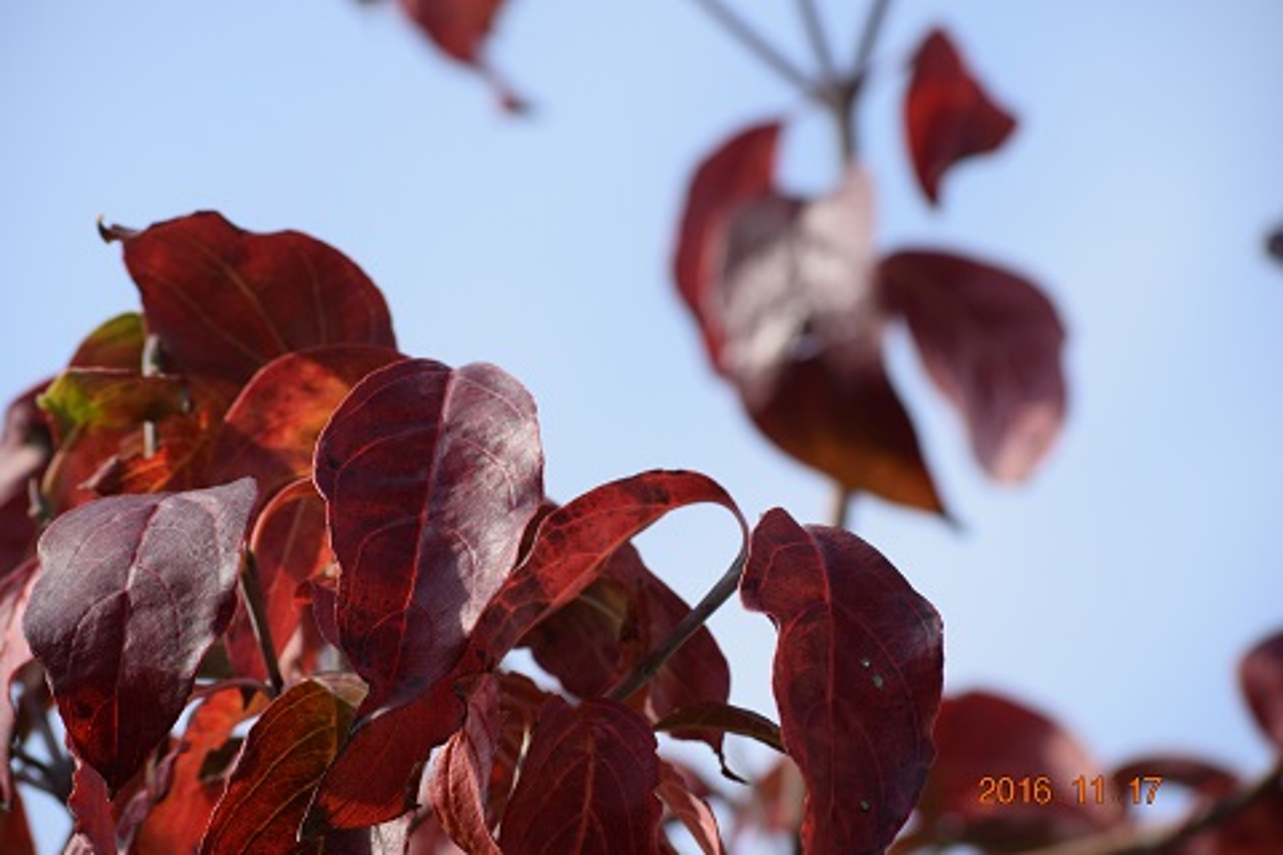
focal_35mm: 153
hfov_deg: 13.4
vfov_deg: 9.0
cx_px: 642
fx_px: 5452
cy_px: 428
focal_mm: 102
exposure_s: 1/320
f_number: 9
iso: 200
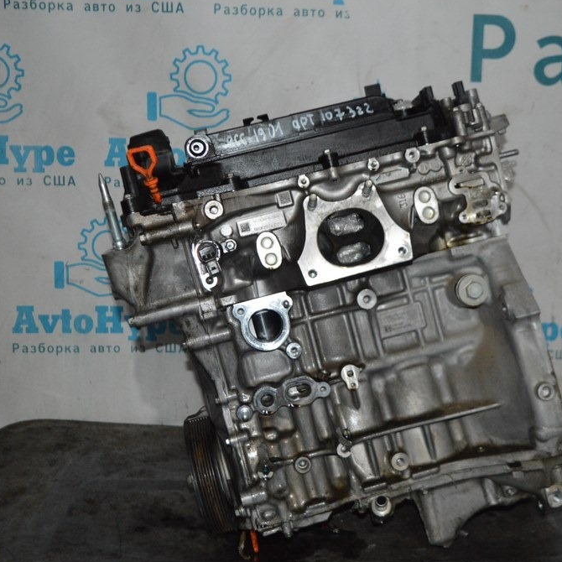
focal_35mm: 49
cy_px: 281
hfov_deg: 34.8
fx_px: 894
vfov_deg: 34.9
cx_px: 341
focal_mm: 25
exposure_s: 1/60
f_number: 4
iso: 2200
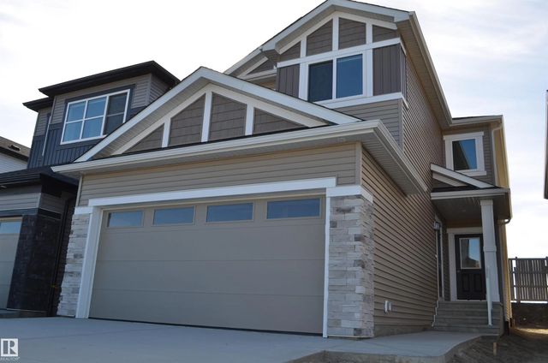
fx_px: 456
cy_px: 182
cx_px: 274
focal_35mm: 30
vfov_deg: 43.4
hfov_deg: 62.0
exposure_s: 1/250
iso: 100
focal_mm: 20
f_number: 6.3
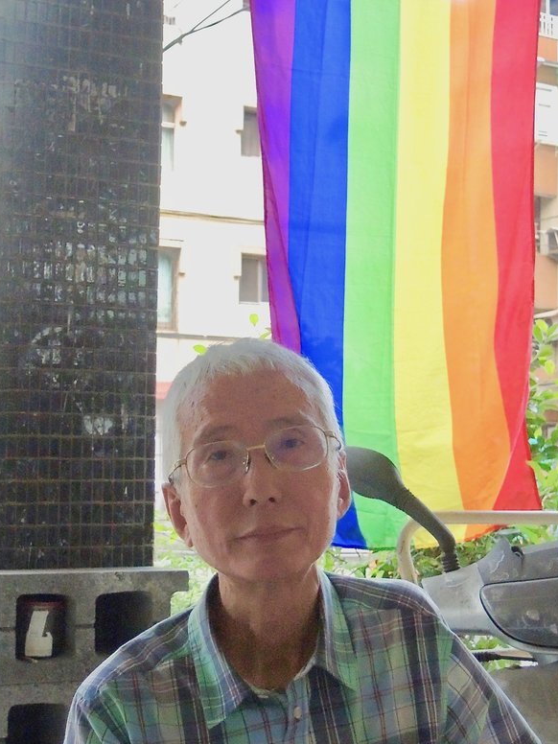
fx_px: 1247
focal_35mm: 58
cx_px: 274
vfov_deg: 33.2
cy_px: 397
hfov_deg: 25.2
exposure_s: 1/200
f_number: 2
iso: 800
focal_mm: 6.5
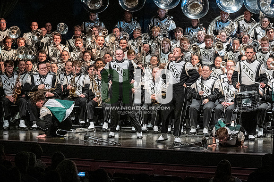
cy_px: 91
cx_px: 137
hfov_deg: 10.2
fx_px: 1537
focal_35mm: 202
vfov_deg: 6.8
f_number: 4
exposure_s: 1/500
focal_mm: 135
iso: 4000
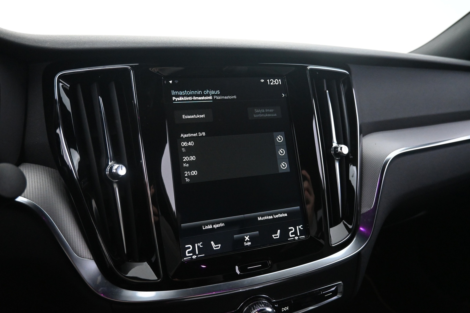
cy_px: 156
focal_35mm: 24
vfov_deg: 53.1
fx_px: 313
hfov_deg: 73.7
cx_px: 235
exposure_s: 1/60
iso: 4000
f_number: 4
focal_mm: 16
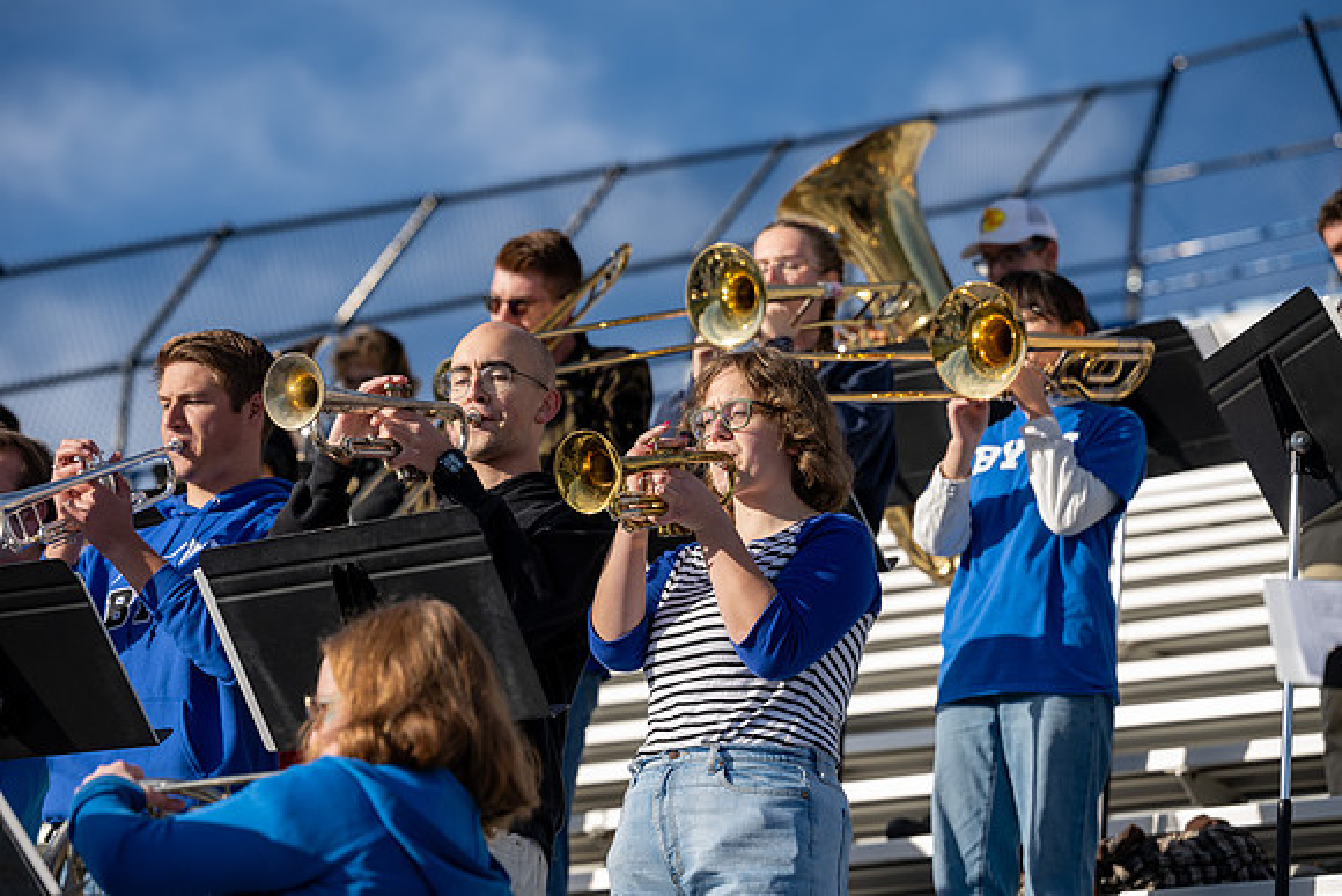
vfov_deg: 11.4
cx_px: 671
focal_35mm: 120
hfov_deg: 17.1
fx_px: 4474
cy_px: 448
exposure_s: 1/1000
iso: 100
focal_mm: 120
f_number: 4
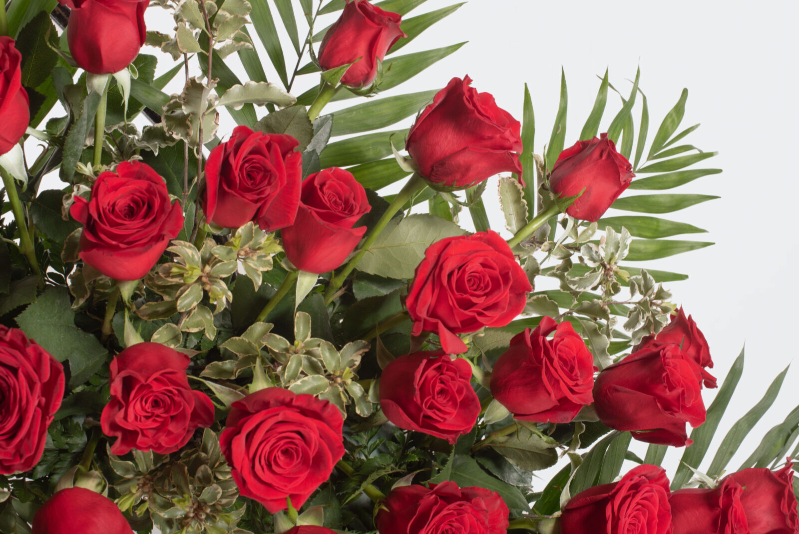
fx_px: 1110
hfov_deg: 39.6
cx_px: 400
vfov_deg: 27.0
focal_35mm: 50
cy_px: 267
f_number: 14
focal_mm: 50
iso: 320
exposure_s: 1/160
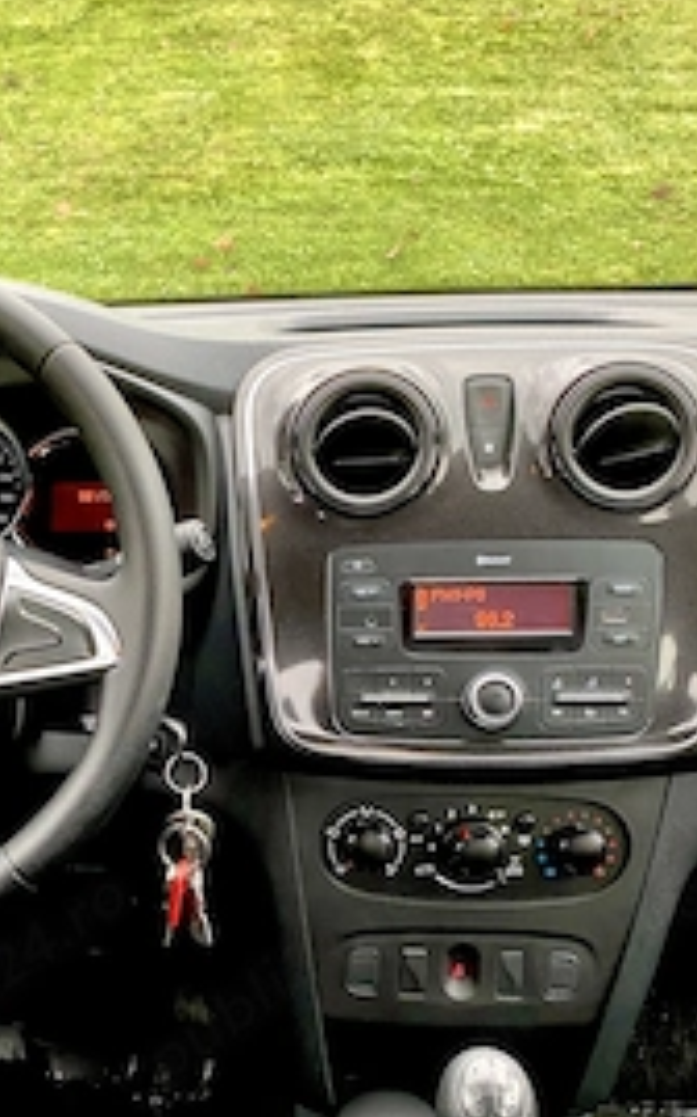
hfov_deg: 30.5
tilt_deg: -24.2
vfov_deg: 47.6
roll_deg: +1.1
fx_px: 1247
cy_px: 731
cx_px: 137
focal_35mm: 41
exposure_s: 1/90
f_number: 1.8
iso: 125
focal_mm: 4.25
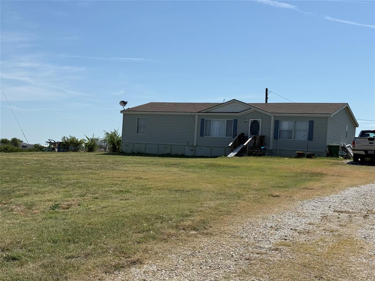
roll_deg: -3.8
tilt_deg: +1.8
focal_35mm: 48
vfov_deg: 30.3
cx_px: 188
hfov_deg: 39.7
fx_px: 520
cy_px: 140
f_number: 1.78
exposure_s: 1/8772
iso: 64
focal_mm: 6.76
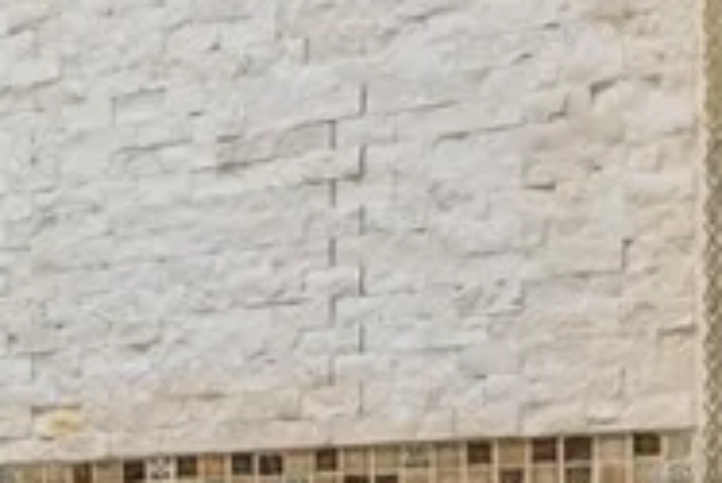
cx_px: -247
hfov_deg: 19.9
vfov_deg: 14.1
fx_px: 1867
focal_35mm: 93
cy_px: 657
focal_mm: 17
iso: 400
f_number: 8
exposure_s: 1/500
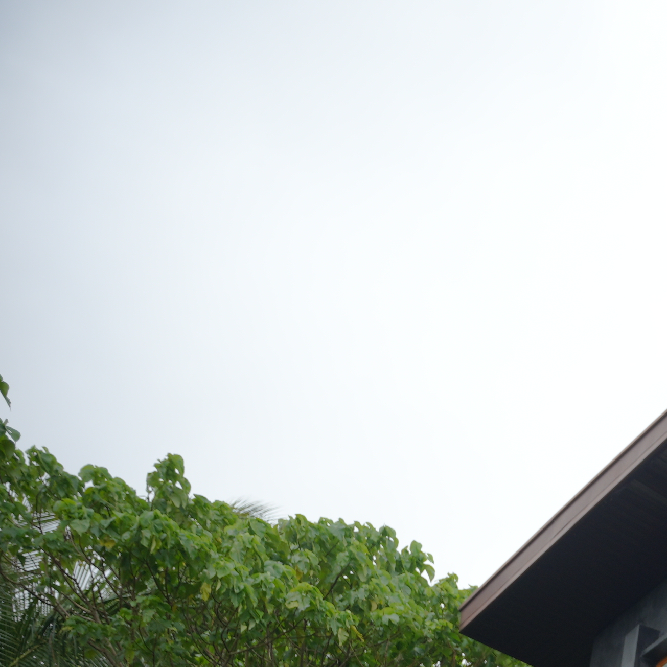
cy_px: 754
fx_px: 1570
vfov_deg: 22.5
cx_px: 1121
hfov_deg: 19.4
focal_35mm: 72
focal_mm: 24
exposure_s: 1/250
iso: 160
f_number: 2.8
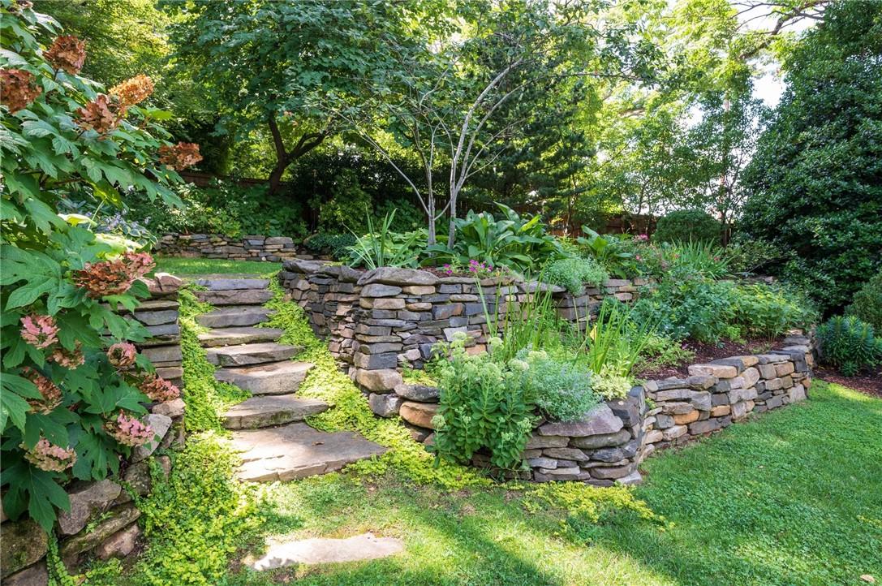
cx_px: 441
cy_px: 293
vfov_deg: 60.6
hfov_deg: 82.6
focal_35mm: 20
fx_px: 502
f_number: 8
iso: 1250
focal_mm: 20.5
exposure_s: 1/200
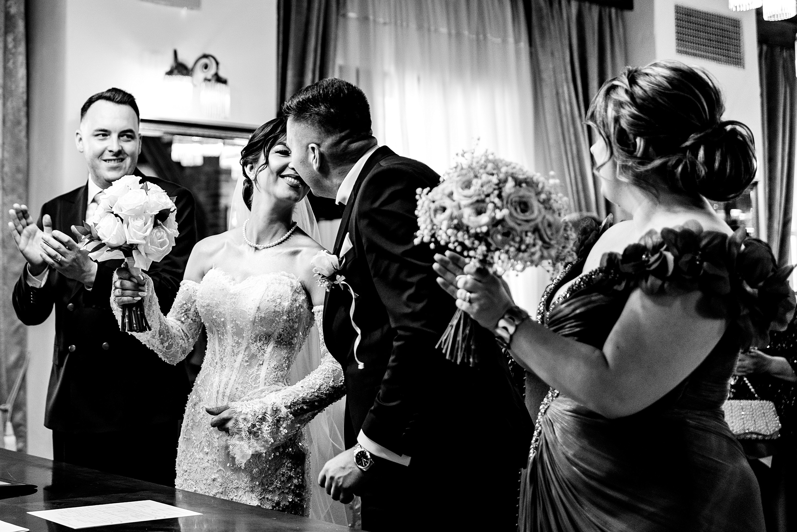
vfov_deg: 37.9
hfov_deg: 54.4
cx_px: 398
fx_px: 775
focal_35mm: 35
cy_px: 266
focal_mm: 35
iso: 800
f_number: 1.8
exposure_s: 1/125
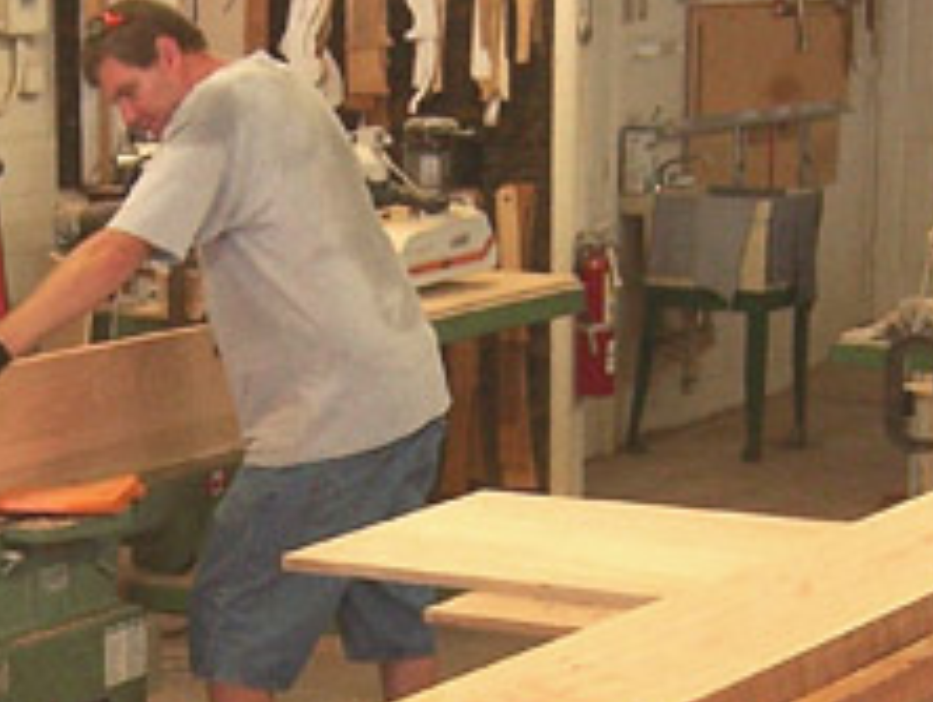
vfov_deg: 13.6
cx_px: 185
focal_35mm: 107
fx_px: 2887
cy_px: 723
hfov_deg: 18.2
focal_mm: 5.5
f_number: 3.4
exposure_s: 1/20
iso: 140
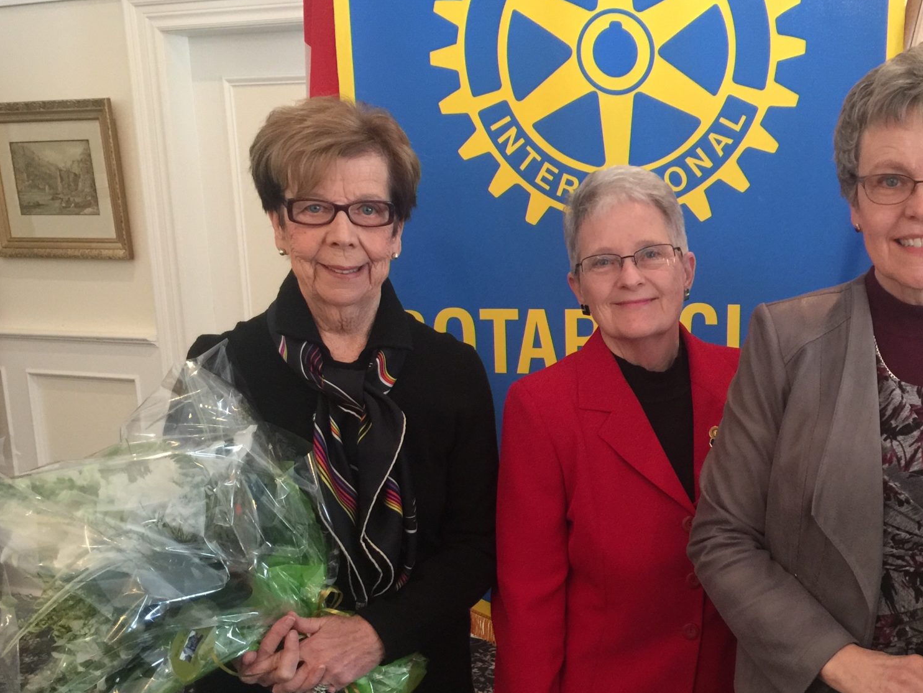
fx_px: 1067
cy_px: 434
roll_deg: +0.6
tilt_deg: -14.6
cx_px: 595
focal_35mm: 40
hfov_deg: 46.2
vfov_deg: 35.8
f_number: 2.2
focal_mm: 4.15
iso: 125
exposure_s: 1/15
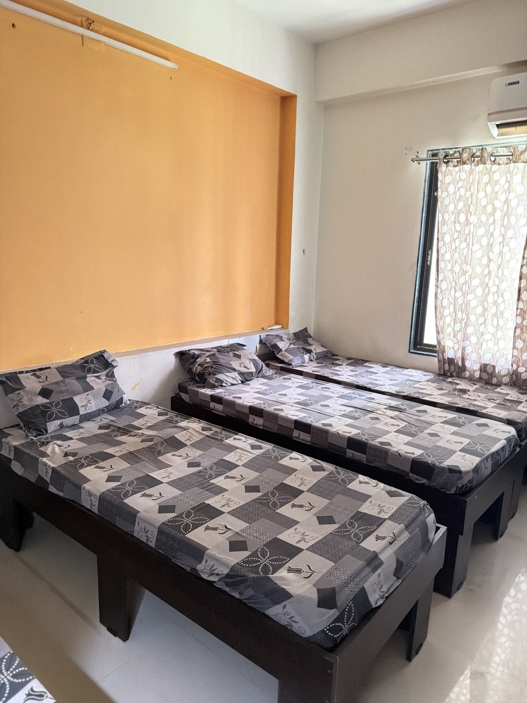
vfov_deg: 71.6
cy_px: 352
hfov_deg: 56.8
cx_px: 264
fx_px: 487
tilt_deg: -12.2
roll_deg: -1.9
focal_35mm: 24
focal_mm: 6.76
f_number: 1.78
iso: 1600
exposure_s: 1/20
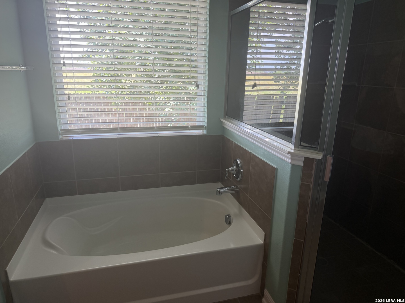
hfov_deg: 71.6
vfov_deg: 56.8
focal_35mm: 24
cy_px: 152
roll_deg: -1.4
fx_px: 281
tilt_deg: -16.9
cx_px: 202
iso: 125
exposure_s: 1/120
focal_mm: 6.76
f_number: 1.78
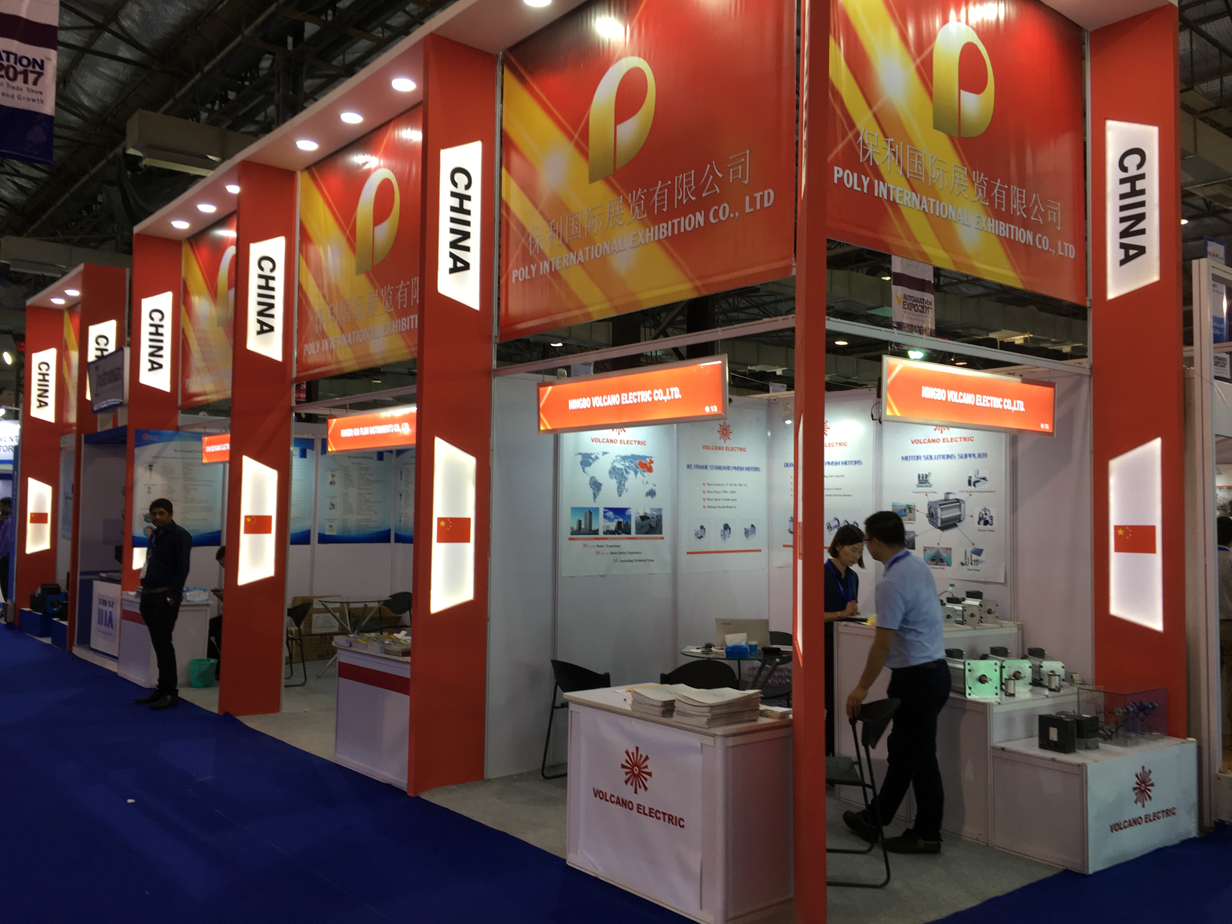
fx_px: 1032
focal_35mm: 29
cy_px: 462
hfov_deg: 61.7
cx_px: 616
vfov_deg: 48.2
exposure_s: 1/33
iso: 32
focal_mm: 4.15
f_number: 2.2
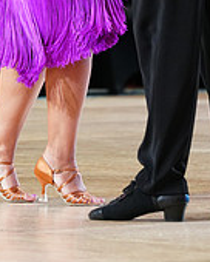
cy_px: -160
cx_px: 32
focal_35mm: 572
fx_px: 4444
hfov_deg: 2.7
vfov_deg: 3.4
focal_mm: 179
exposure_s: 1/250
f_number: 4
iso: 2500
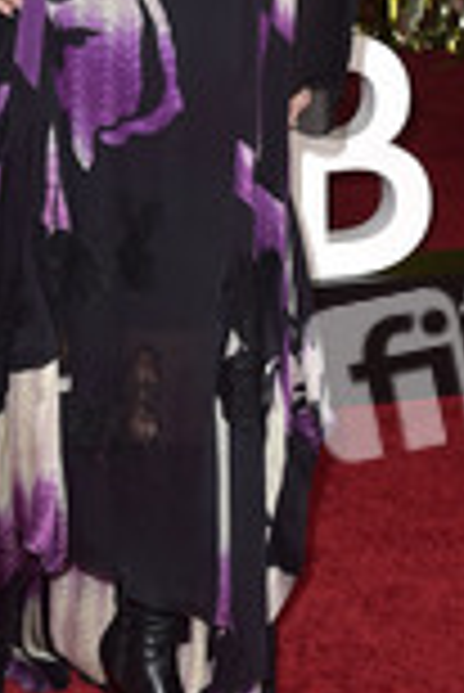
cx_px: 128
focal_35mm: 130
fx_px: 2508
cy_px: 130
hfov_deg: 10.6
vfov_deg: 15.6
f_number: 6.3
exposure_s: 1/250
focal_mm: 50
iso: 800
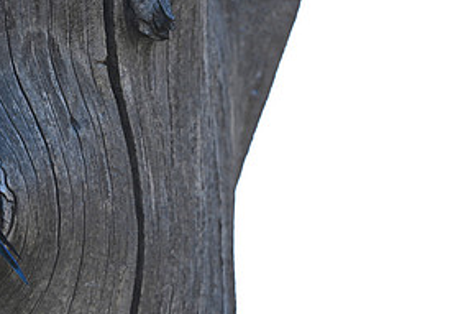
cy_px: 155
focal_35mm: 1213
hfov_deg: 1.7
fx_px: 15860
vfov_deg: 1.1
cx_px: 117
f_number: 6.3
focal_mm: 600
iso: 200
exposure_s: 1/640
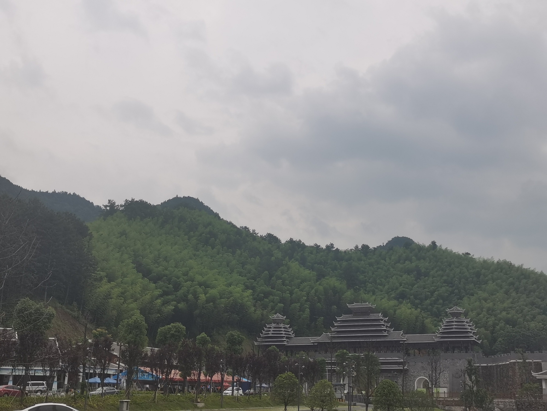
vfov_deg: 34.3
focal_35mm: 42
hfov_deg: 44.8
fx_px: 664
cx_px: 274
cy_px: 206
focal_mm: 5.58
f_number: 1.8
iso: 50
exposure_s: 1/7407
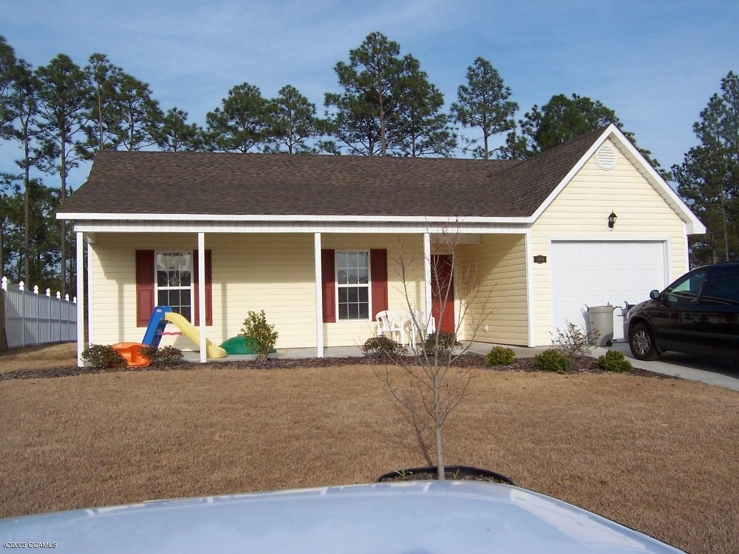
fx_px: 769
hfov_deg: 51.4
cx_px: 370
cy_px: 277
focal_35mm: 36
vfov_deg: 39.7
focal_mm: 5.6
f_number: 5.6
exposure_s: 1/500
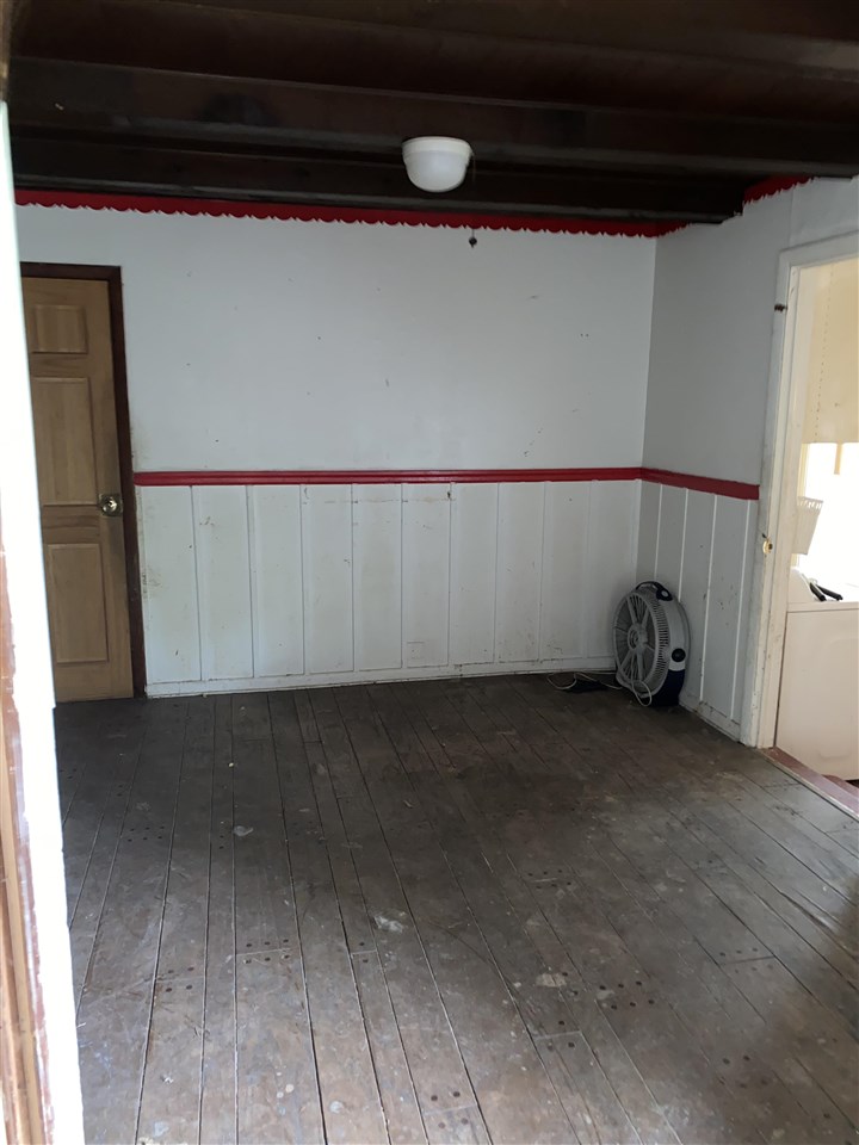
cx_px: 430
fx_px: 860
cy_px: 572
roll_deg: -1.3
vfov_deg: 67.3
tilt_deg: -9.7
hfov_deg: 53.1
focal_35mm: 26
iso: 125
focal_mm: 4.25
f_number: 1.8
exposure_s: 1/4
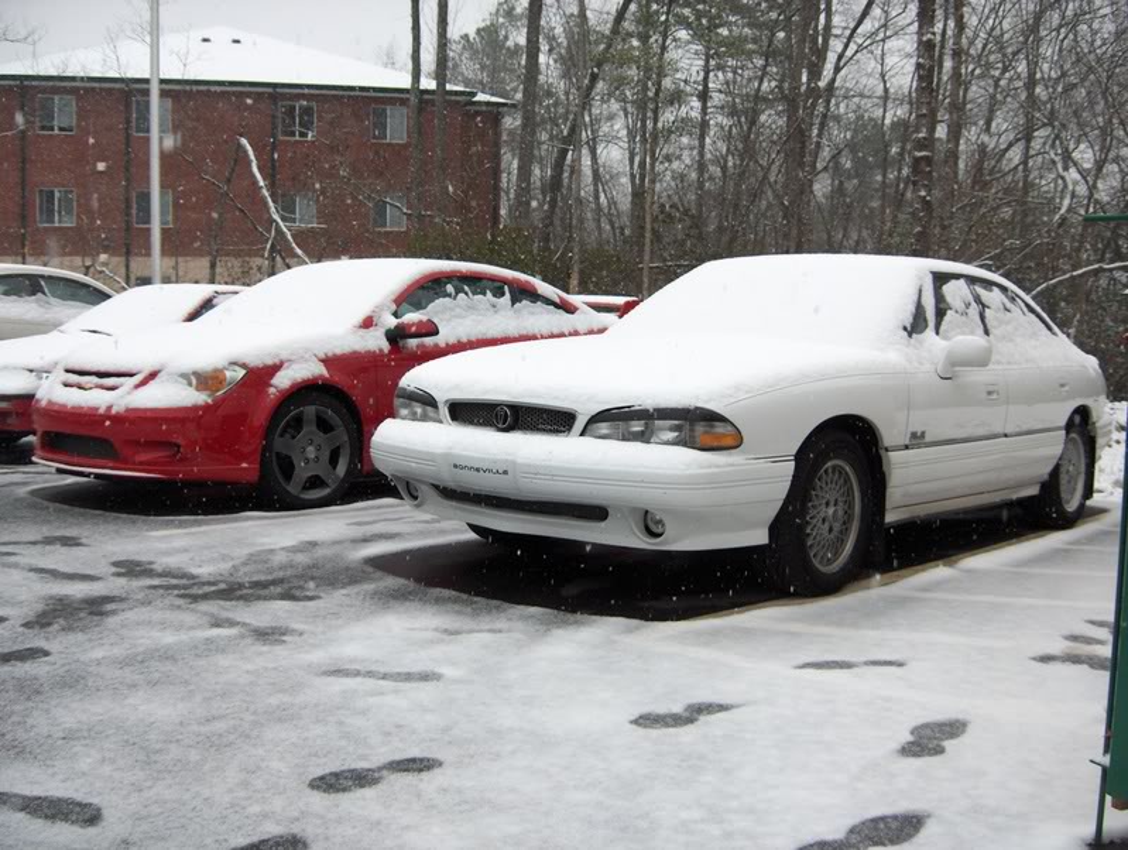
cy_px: 425
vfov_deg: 36.9
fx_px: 1273
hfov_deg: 47.8
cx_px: 564
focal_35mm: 39
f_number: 2.8
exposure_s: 1/256
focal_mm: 8
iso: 100
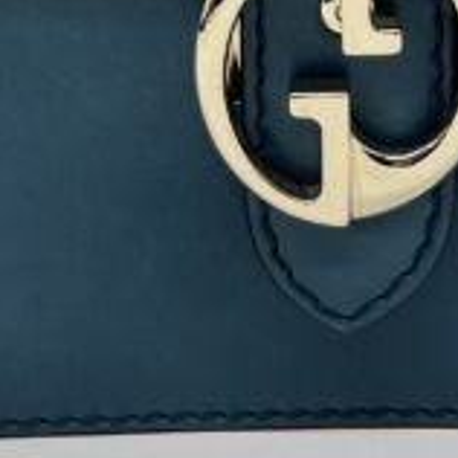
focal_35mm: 149
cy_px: -374
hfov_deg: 11.7
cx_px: 365
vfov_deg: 10.9
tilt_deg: -6.6
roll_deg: +0.4
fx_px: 2230
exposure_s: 1/140
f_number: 1.5
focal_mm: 5.7
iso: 32
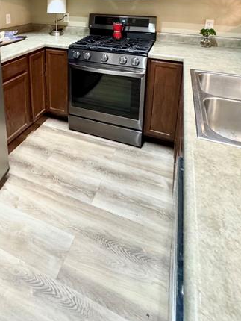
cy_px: 41
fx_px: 232
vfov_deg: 60.4
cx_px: 82
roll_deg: -0.5
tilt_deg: -12.5
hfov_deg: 53.9
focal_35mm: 25
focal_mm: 2.22
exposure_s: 1/60
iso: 800
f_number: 2.2
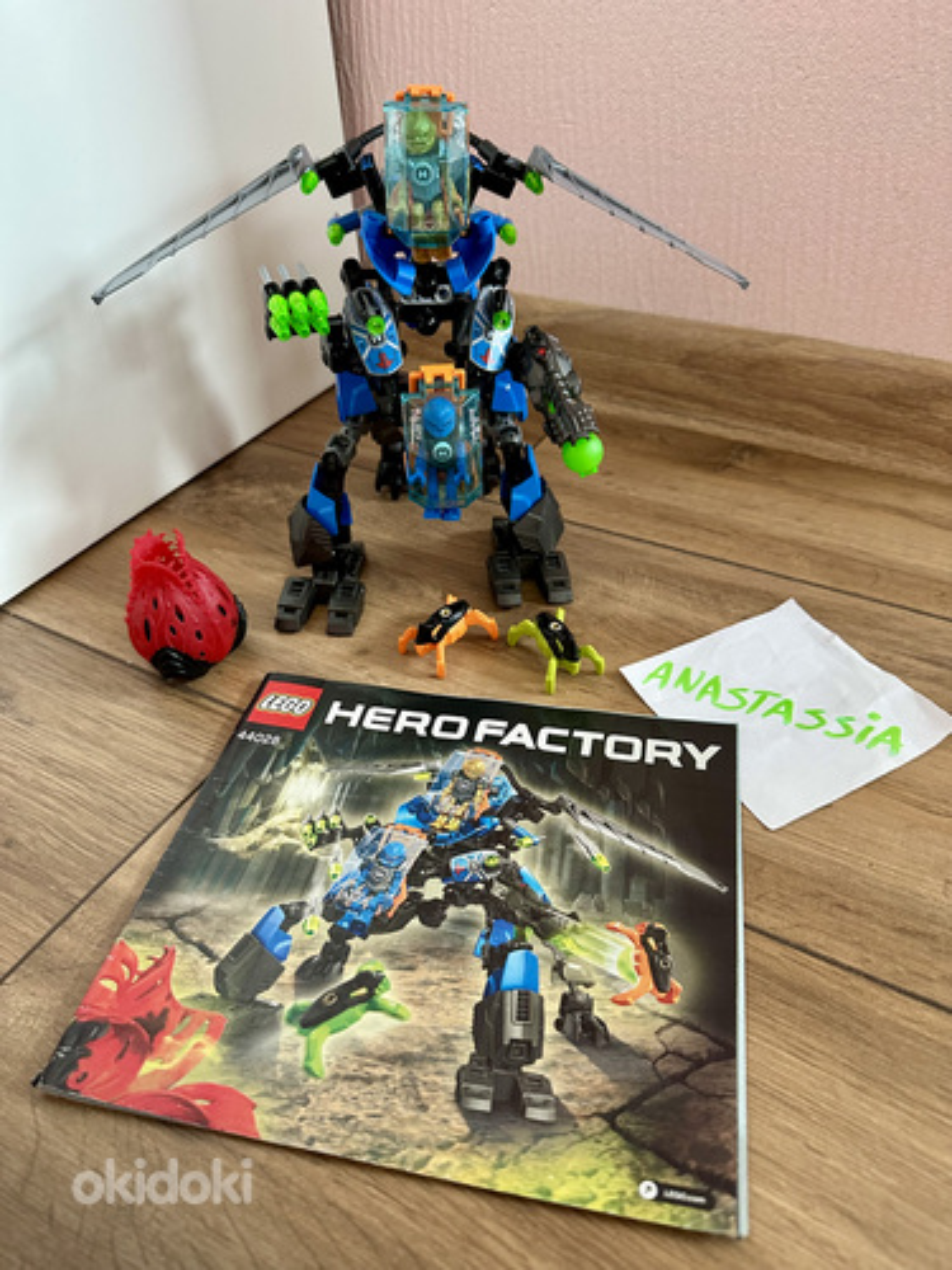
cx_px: 476
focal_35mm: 24
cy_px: 635
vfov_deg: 71.6
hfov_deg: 56.8
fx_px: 880
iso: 320
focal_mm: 6.86
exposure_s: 1/60
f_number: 1.78
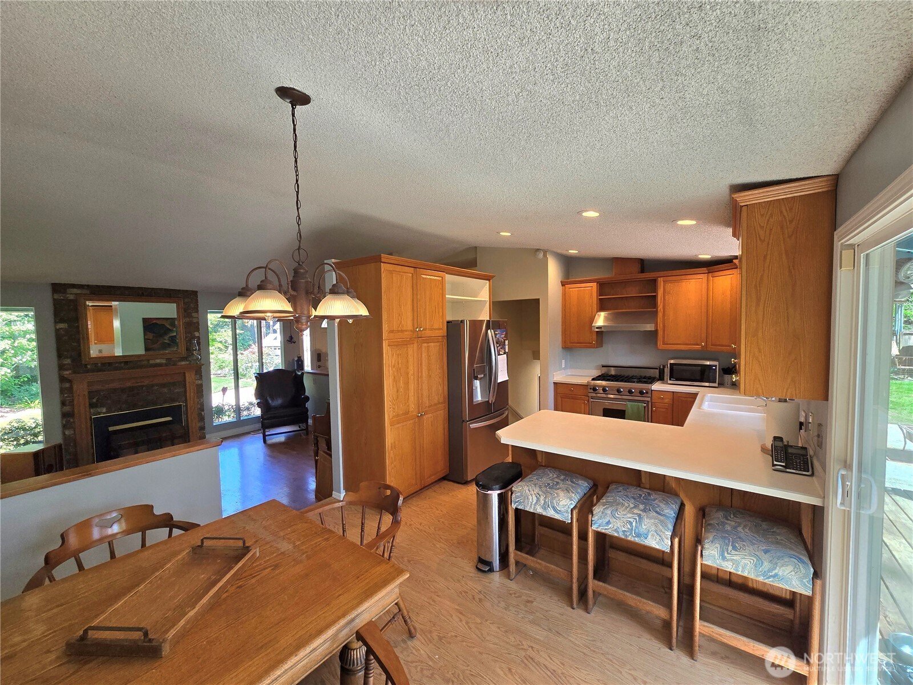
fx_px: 343
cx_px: 456
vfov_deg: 89.9
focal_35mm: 13
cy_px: 342
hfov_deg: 106.2
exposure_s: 1/120
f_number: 2.2
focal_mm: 2.2
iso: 80
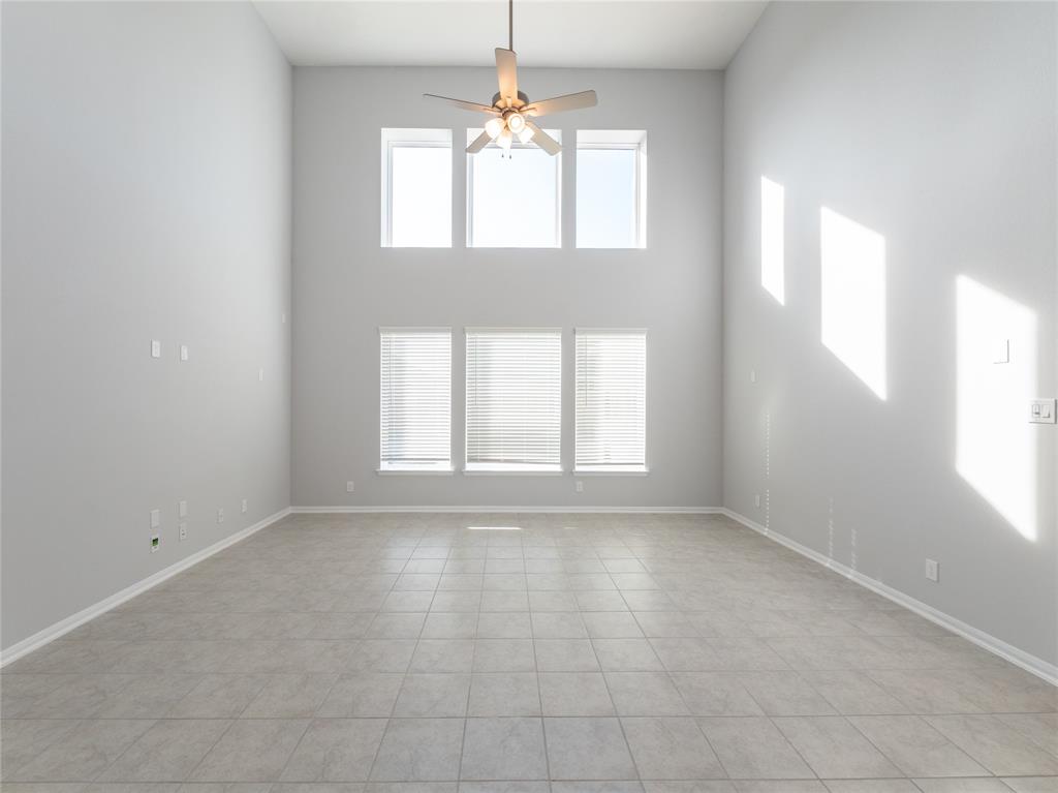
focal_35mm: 14
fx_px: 428
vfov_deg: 85.6
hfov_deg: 102.1
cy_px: 396
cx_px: 529
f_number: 8
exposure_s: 1/40
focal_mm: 7
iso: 200
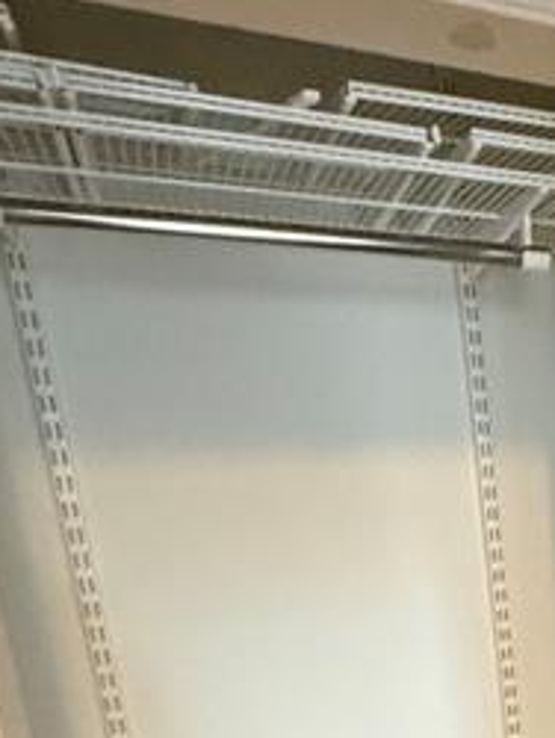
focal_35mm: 43
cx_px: 694
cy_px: 753
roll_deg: +0.0
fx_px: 918
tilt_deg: -15.7
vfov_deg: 38.4
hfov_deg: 28.5
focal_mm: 2.22
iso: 800
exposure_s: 1/60
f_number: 2.2
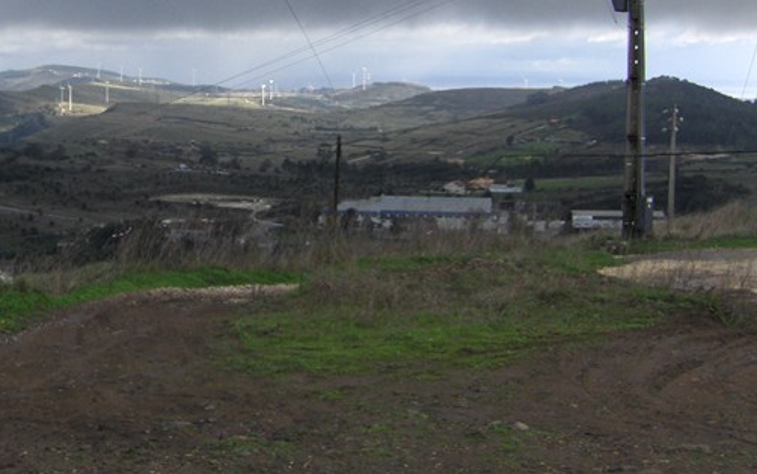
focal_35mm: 59
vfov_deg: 21.7
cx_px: 177
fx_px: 1217
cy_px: 88
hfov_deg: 33.7
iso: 100
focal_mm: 7.5
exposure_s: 1/333
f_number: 4.3
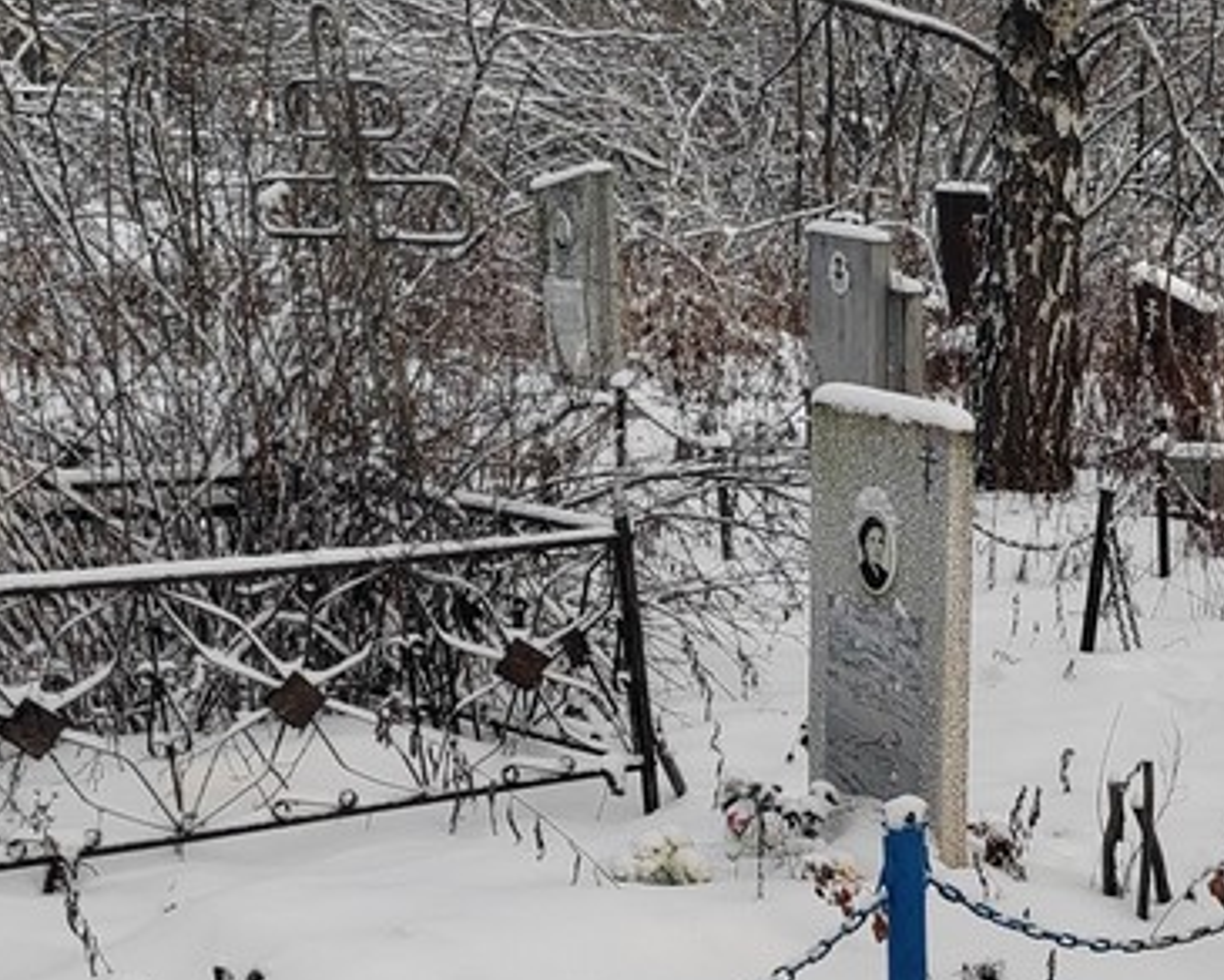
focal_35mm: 74
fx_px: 2681
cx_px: 1586
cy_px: 1104
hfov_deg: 22.9
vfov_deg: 19.7
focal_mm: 5.52
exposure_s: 1/555
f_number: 1.9
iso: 120
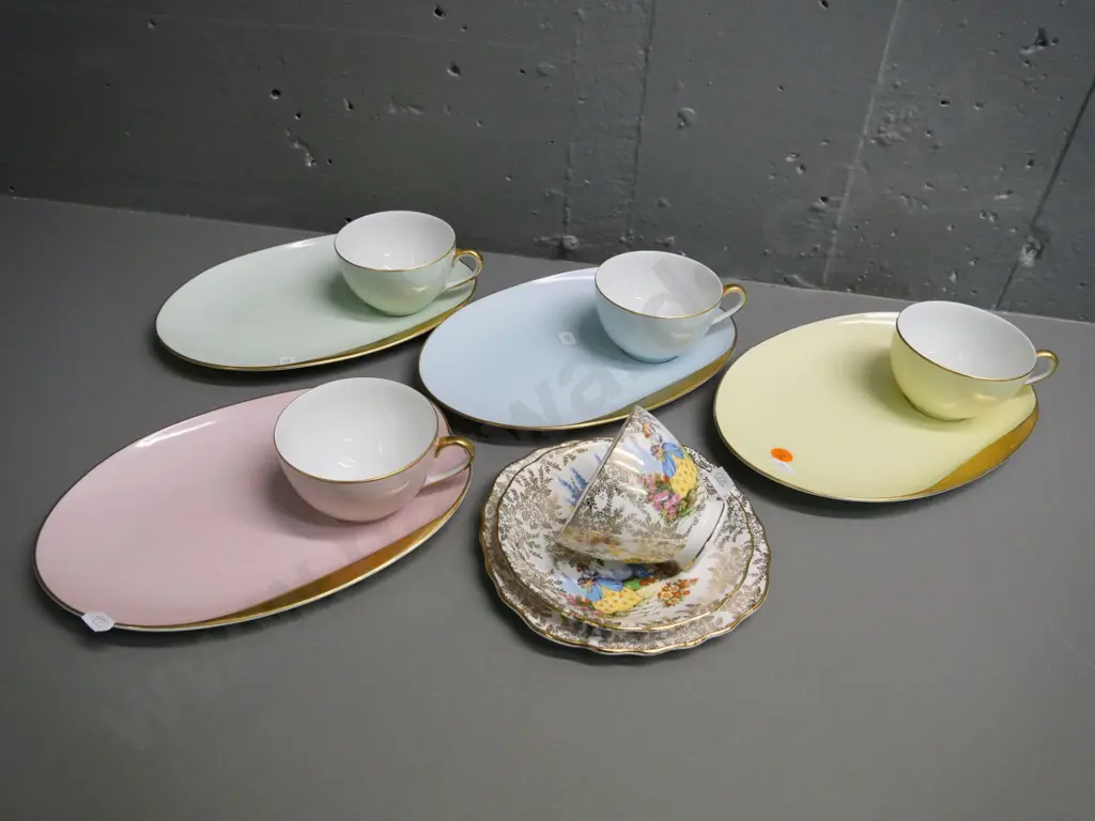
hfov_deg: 67.3
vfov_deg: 53.1
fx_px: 822
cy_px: 410
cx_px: 548
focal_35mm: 26
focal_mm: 13
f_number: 4.6
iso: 3200
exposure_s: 1/400
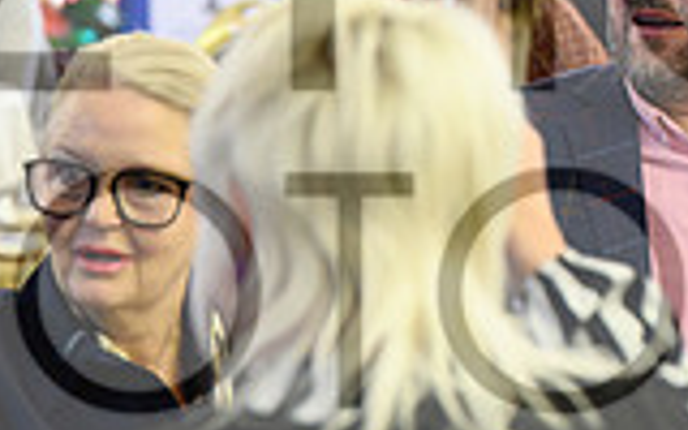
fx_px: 4856
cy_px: 82
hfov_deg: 8.0
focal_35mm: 259
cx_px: 817
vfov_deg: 5.1
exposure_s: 1/200
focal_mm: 70
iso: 12800
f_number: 2.8
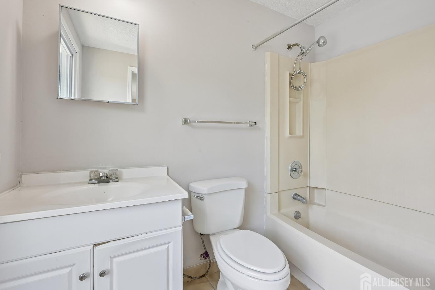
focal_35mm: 15
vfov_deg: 77.2
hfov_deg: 100.3
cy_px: 140
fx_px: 181
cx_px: 204
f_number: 11
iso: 400
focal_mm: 14
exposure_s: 1/40
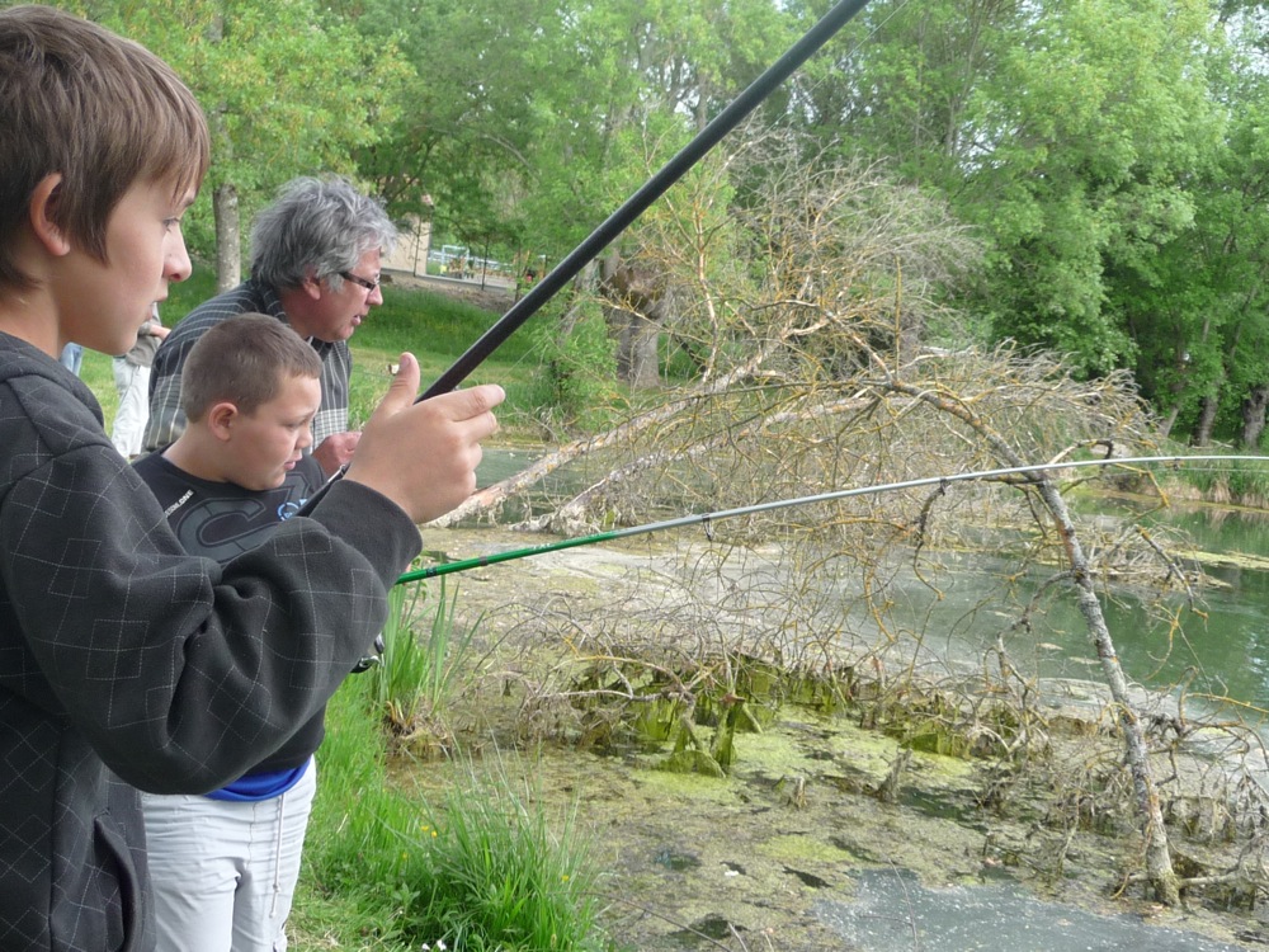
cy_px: 476
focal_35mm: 42
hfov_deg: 44.8
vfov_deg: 34.3
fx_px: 1540
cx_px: 634
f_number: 3.3
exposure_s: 1/200
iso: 100
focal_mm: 4.7
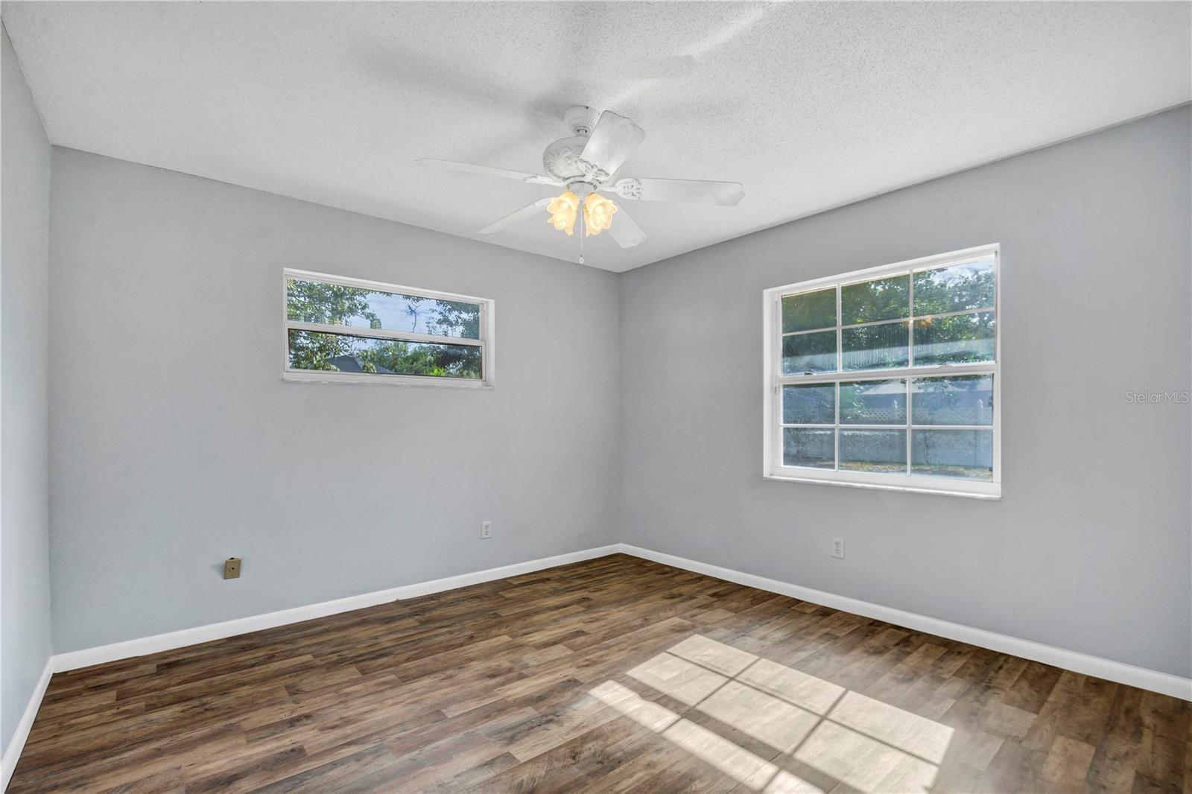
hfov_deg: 100.4
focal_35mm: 15
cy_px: 397
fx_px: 497
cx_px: 596
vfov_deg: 77.3
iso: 200
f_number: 14
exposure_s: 1/25
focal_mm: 10
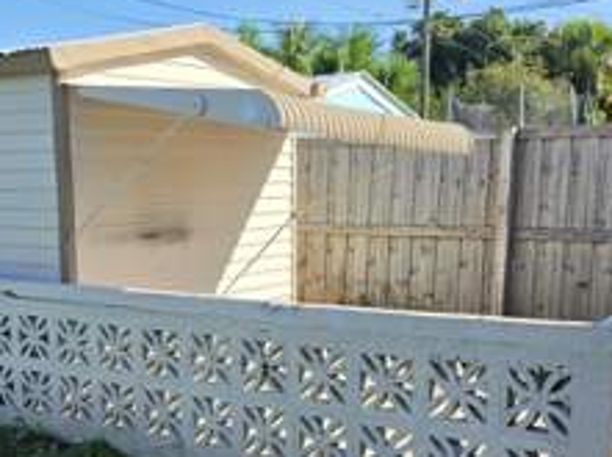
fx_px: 883
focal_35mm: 50
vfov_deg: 28.7
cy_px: 325
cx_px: 238
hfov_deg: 38.1
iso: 64
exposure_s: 1/4143
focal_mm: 6.5
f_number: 1.4
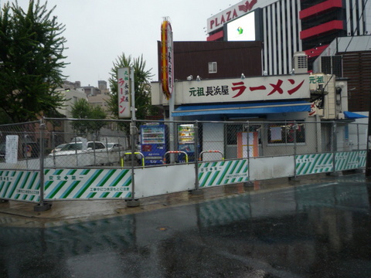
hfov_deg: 61.7
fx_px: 311
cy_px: 139
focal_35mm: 29
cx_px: 186
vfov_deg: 48.2
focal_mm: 4.4
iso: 100
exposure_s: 1/60
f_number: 2.8
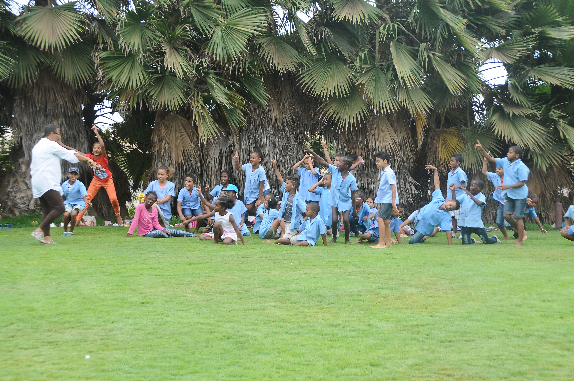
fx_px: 1194
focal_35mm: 75
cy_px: 190
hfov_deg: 27.0
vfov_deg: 18.1
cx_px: 287
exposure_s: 1/250
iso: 200
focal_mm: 50
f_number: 6.3
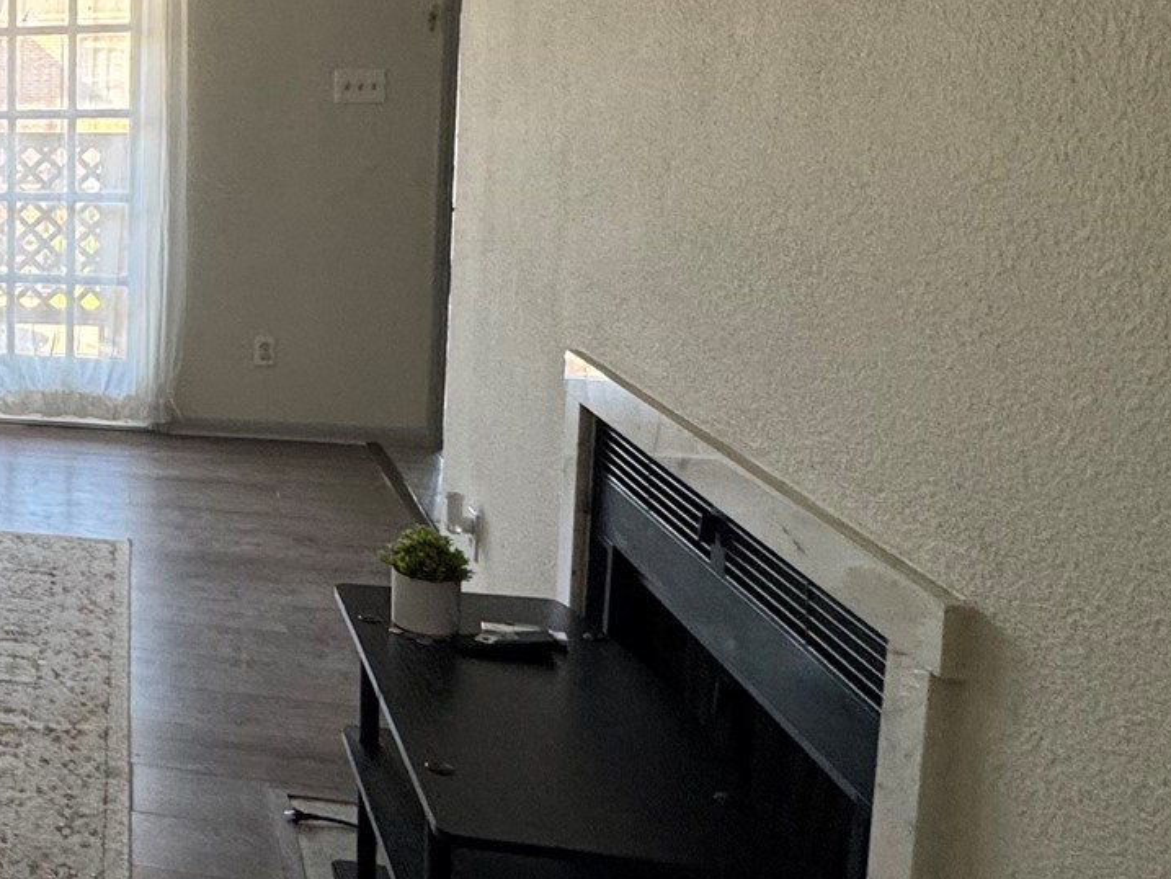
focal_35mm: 40
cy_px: 206
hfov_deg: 34.5
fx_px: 1353
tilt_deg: -6.3
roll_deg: +1.8
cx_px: -320
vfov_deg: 35.1
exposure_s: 1/99
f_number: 2.2
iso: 250
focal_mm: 2.22
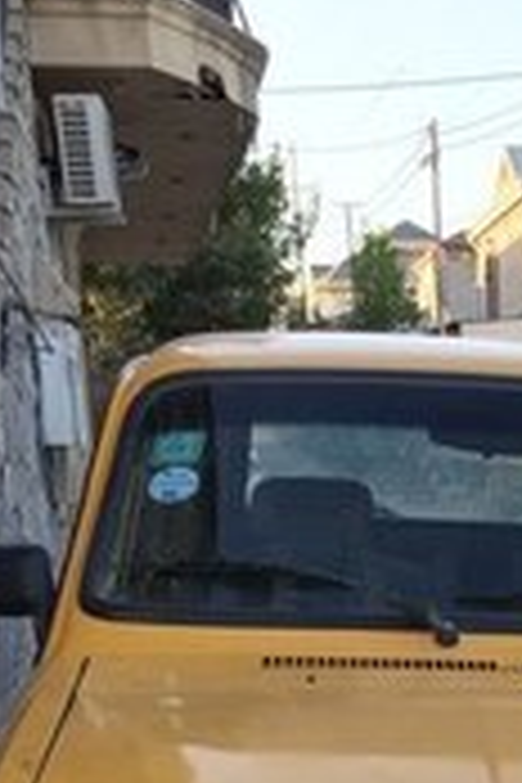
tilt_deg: -14.8
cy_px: 981
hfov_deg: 15.3
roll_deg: -0.2
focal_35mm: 86
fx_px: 1870
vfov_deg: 21.6
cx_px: 630
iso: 32
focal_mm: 4.15
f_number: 2.2
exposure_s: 1/175
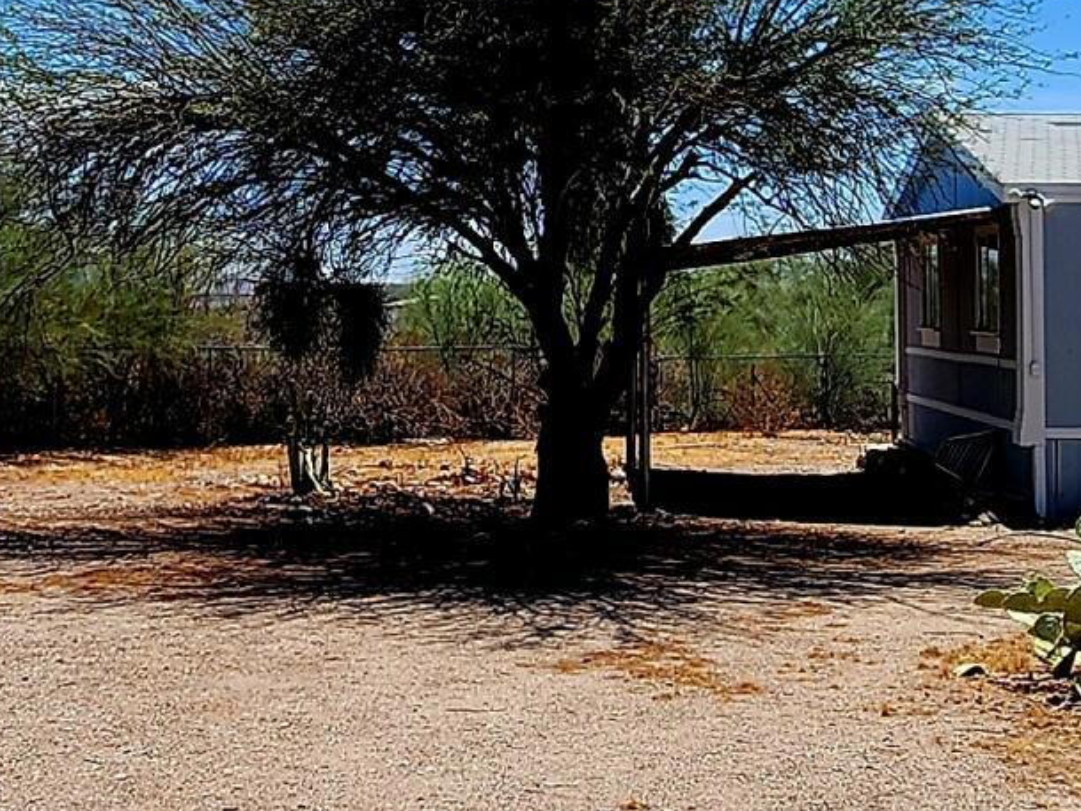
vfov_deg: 22.8
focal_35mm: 64
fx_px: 1999
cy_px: 241
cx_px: 488
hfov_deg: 30.2
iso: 50
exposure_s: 1/3333
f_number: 2.2
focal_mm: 2.2
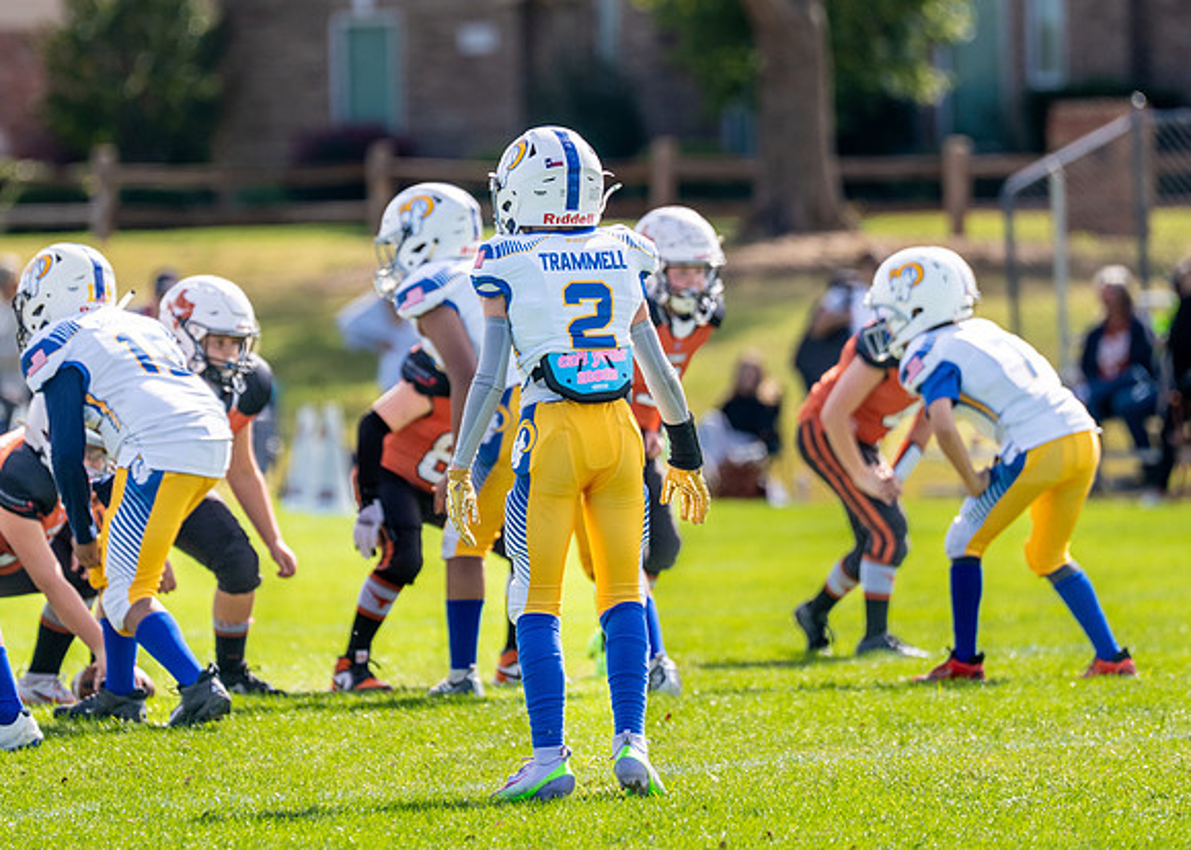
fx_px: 12515
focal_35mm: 370
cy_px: 376
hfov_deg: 5.4
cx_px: 468
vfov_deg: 3.9
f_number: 2.8
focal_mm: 200
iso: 160
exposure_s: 1/2500
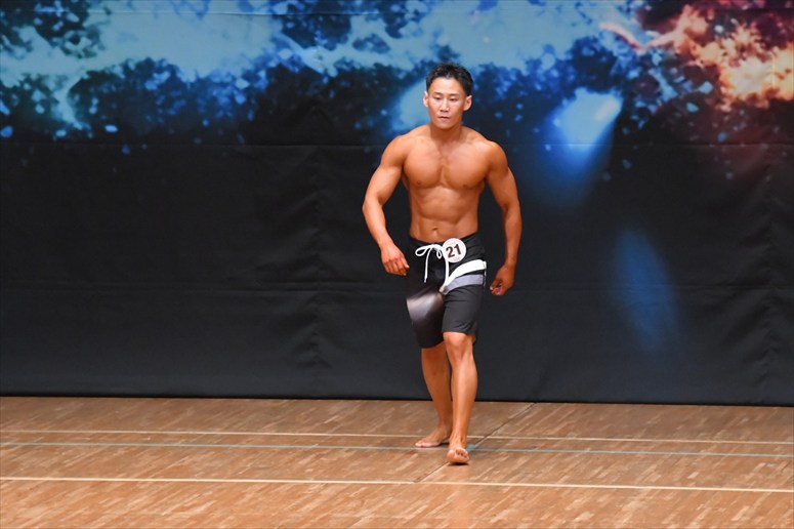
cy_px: 264
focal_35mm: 285
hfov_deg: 7.2
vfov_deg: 4.8
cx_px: 397
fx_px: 6283
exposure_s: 1/400
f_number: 5.6
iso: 8000
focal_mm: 190
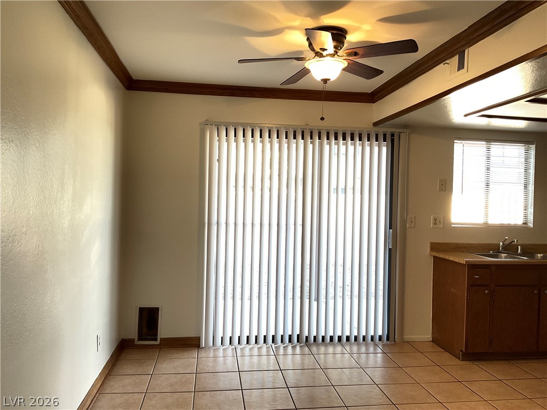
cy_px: 205
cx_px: 274
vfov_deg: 48.2
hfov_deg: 61.7
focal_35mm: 29
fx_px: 458
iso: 200
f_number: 1.8
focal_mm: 3
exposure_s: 1/40
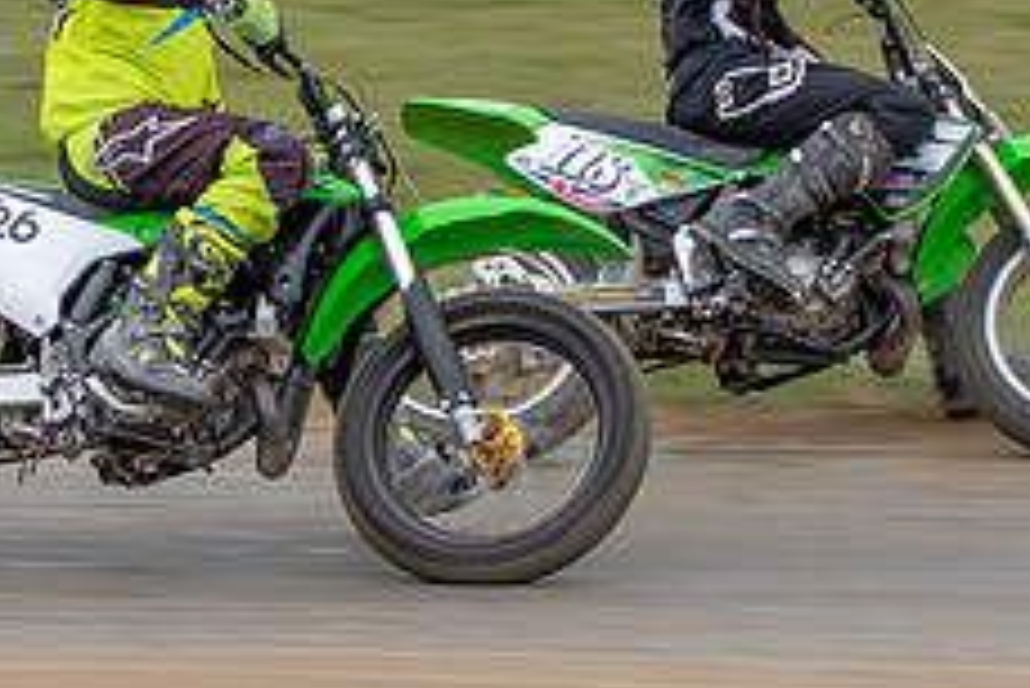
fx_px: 7586
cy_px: 61
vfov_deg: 5.2
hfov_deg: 7.8
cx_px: 254
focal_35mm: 265
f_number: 8
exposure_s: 1/160
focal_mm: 60
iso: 100
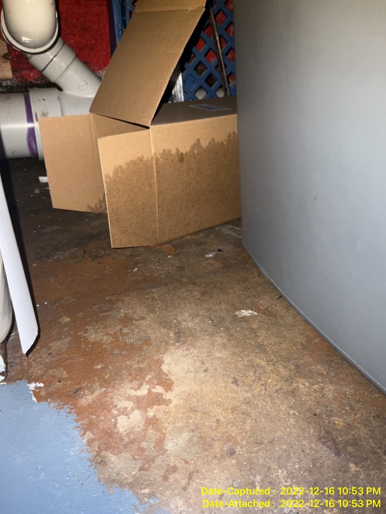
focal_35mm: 29
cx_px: 193
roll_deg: +0.3
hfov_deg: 48.2
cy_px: 257
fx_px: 431
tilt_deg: -26.8
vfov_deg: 61.7
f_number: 1.8
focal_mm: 3
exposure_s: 1/30
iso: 32
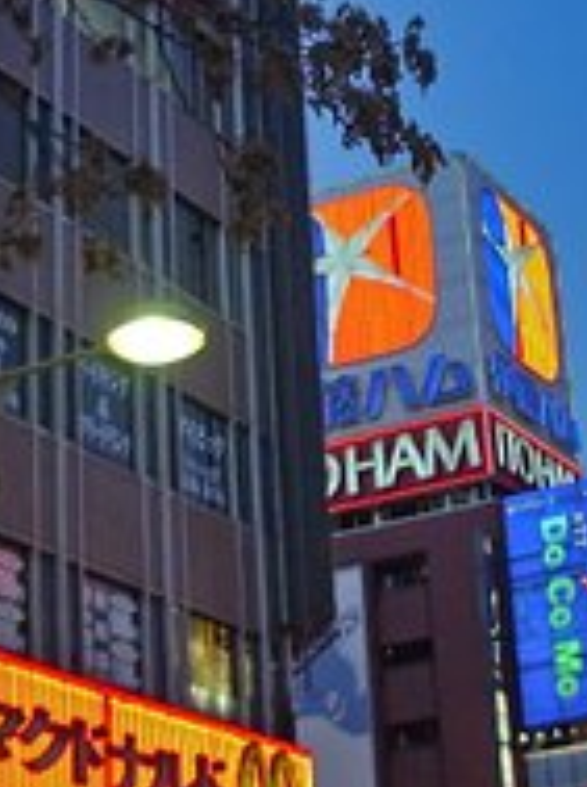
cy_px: 287
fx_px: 2155
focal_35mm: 95
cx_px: 416
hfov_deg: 15.5
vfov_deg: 20.6
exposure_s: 1/30
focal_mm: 5.8
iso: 160
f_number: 2.6
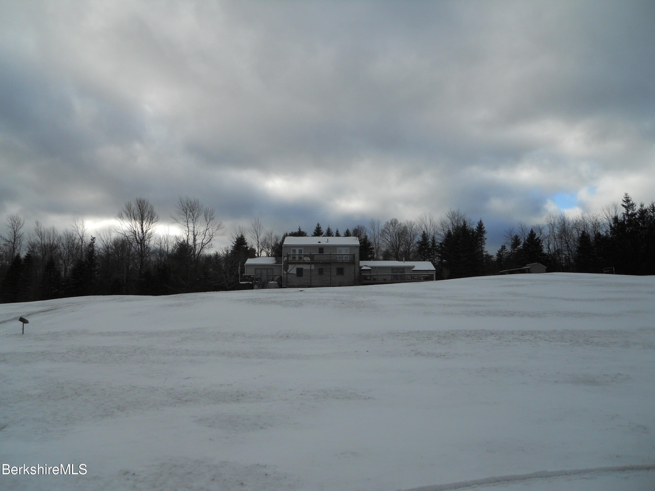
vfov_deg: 49.7
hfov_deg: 63.4
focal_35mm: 28
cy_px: 246
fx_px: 530
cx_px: 328
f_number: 5.4
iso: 80
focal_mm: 5
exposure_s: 1/320
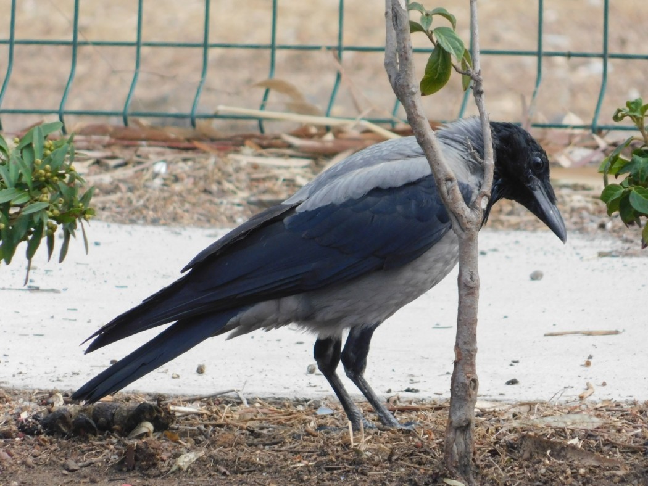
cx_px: 324
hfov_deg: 2.2
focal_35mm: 914
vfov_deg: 1.6
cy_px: 243
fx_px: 17114
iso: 320
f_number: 6.5
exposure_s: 1/160
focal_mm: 160
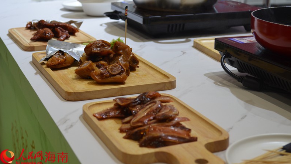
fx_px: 540
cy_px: 71
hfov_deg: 30.1
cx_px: 146
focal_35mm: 70
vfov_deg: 17.2
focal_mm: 44
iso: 640
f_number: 5.3
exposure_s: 1/60
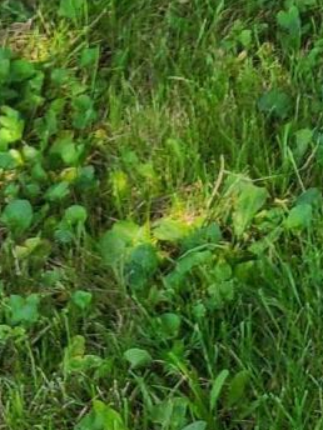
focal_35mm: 151
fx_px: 1879
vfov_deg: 10.5
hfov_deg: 9.0
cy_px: -732
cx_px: 750
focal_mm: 5.4
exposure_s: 1/245
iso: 40
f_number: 1.8
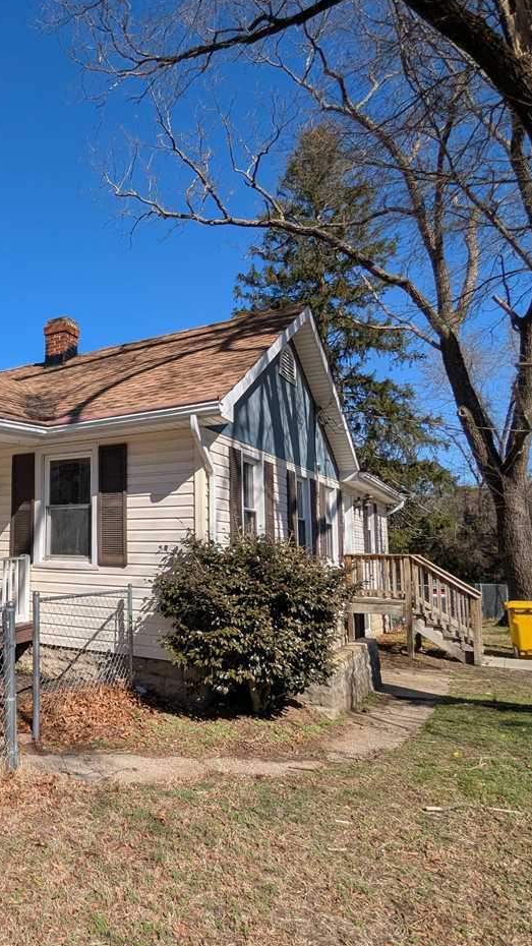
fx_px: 602
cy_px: 481
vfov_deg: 76.3
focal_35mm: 24
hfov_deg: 41.9
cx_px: 10
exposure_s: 1/2381
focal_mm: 2.35
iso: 44
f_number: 2.2
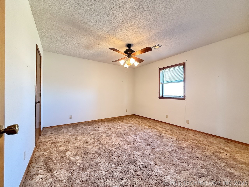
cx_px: 124
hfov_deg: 102.1
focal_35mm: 14
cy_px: 94
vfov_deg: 85.7
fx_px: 101
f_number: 2.2
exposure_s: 1/60
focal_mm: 2.22
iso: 640
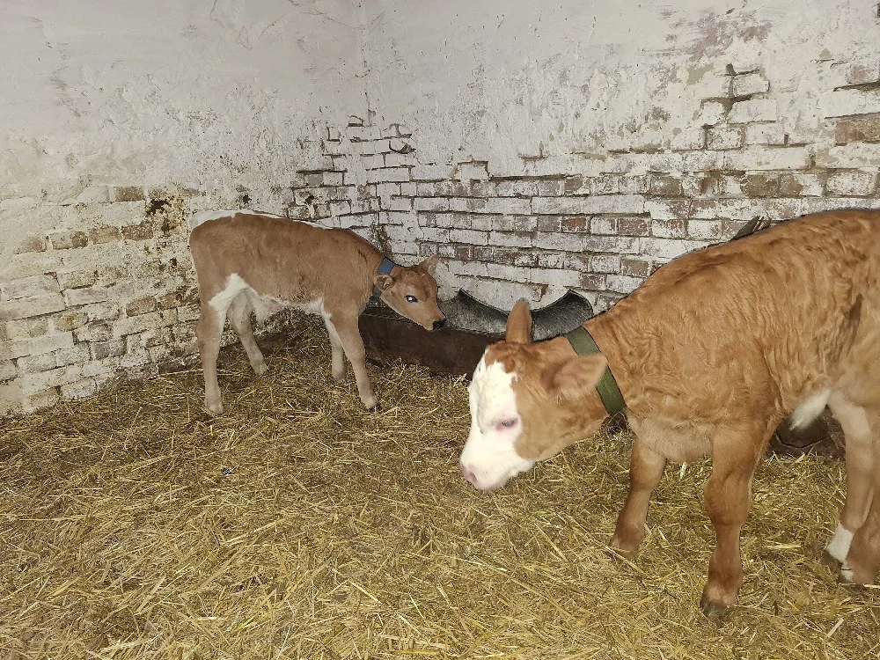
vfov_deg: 58.9
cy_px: 330
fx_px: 585
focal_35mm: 23
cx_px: 440
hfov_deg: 73.9
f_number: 1.8
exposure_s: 1/25
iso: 500
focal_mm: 5.54
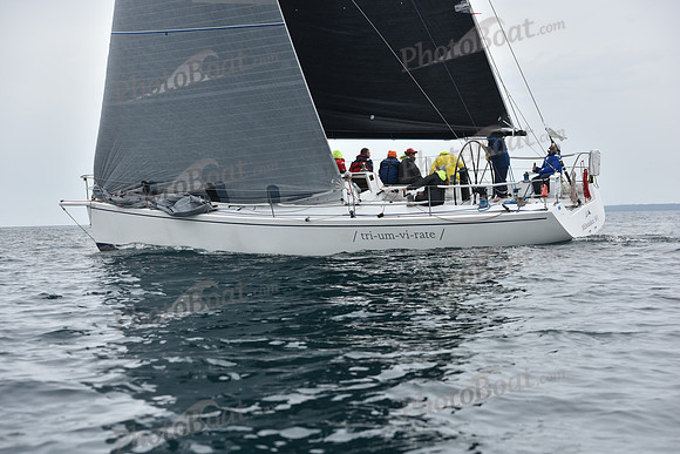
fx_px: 1322
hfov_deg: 28.8
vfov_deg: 19.5
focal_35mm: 70
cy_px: 227
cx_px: 340
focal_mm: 70
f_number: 5.6
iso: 250
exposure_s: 1/800
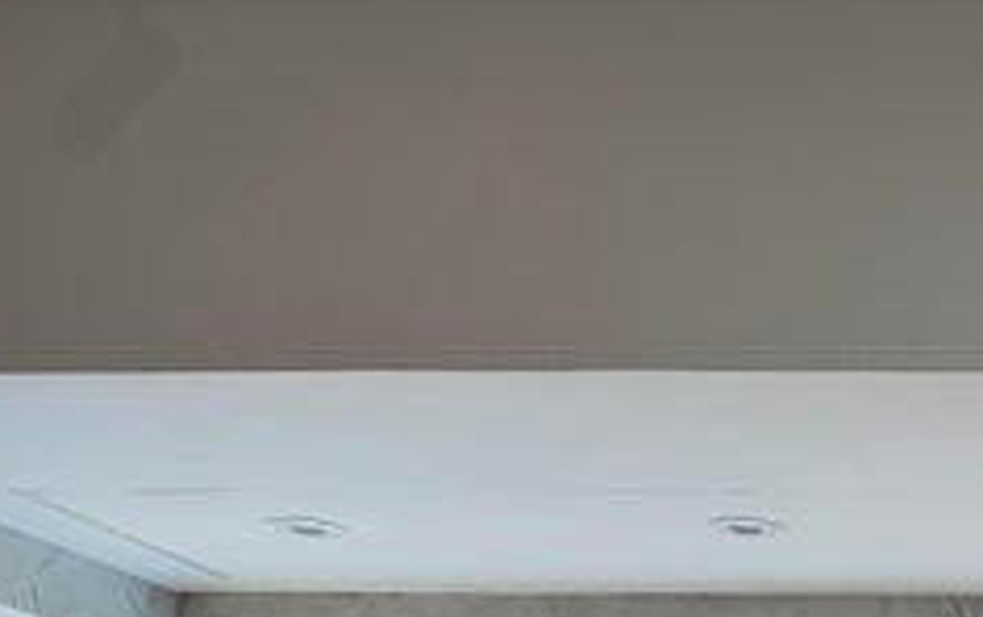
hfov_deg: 20.0
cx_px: 1518
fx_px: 2360
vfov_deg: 13.8
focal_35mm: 88
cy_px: 976
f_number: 1.65
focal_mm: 6.19
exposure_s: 1/93.3
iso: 80
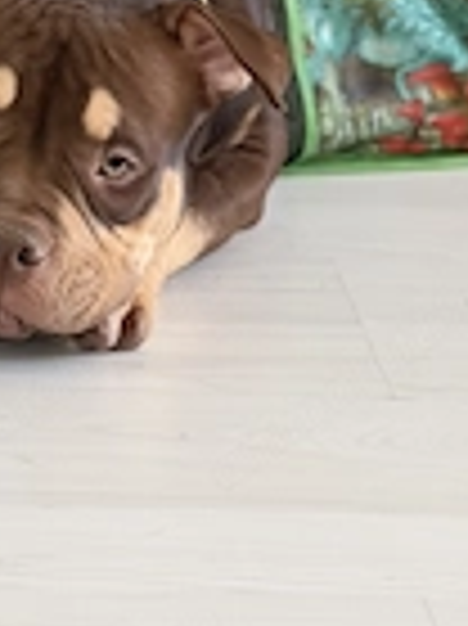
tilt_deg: -16.2
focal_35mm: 138
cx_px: -45
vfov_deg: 14.2
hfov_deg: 10.6
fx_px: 2491
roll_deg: -4.2
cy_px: 108
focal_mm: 6.76
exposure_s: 1/40
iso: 400
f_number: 1.78
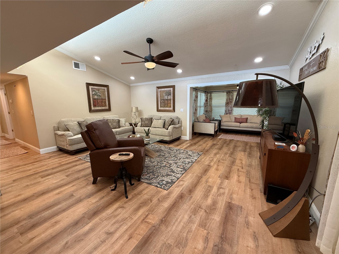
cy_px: 127
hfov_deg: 102.1
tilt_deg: -9.2
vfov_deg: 85.7
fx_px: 137
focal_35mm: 14
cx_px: 170
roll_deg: +0.4
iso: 250
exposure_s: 1/120
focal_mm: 2.22
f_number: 2.2
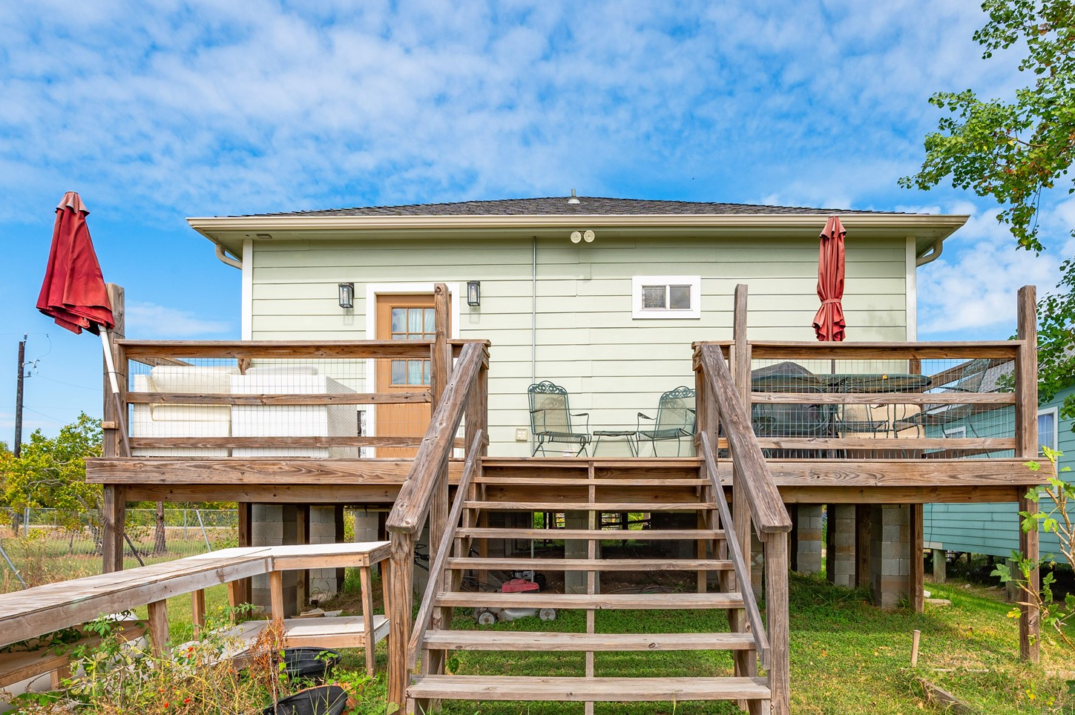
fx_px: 716
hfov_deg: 73.6
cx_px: 590
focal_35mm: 24
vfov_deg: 51.5
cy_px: 508
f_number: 11
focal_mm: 16
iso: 125
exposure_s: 1/250
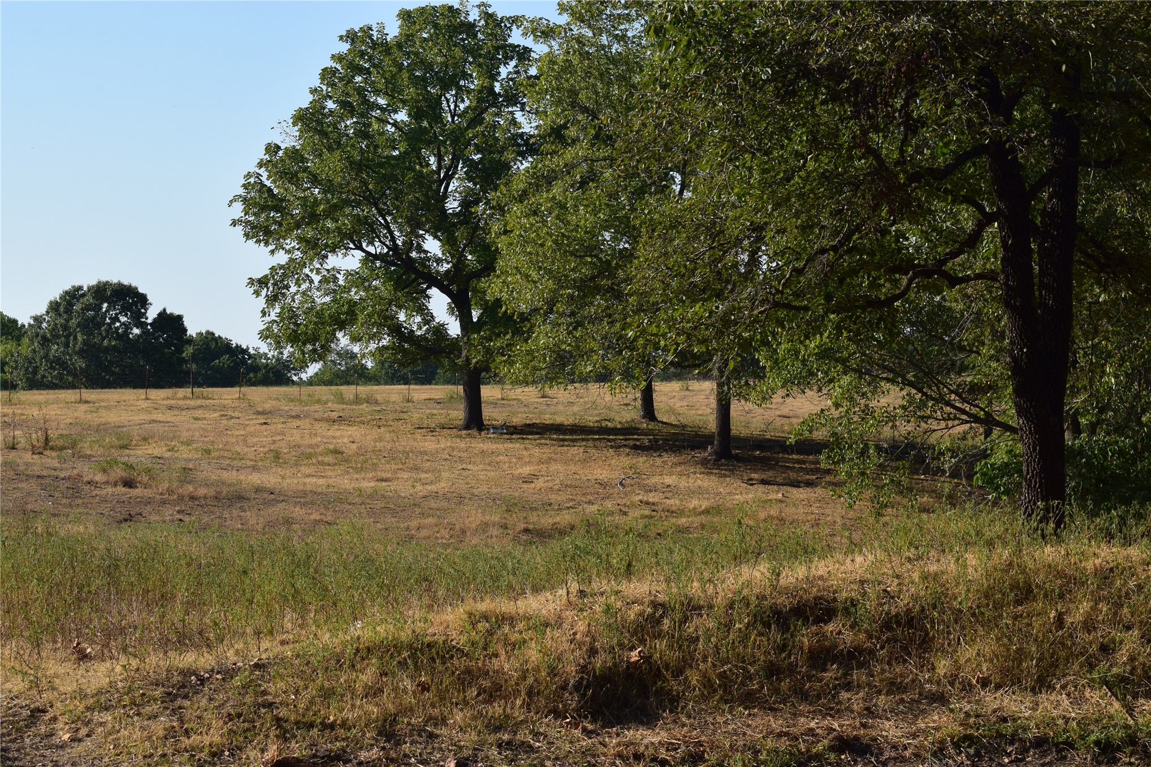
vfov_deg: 16.6
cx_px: 576
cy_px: 384
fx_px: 2637
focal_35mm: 82
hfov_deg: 24.6
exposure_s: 1/500
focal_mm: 55
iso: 400
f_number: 11
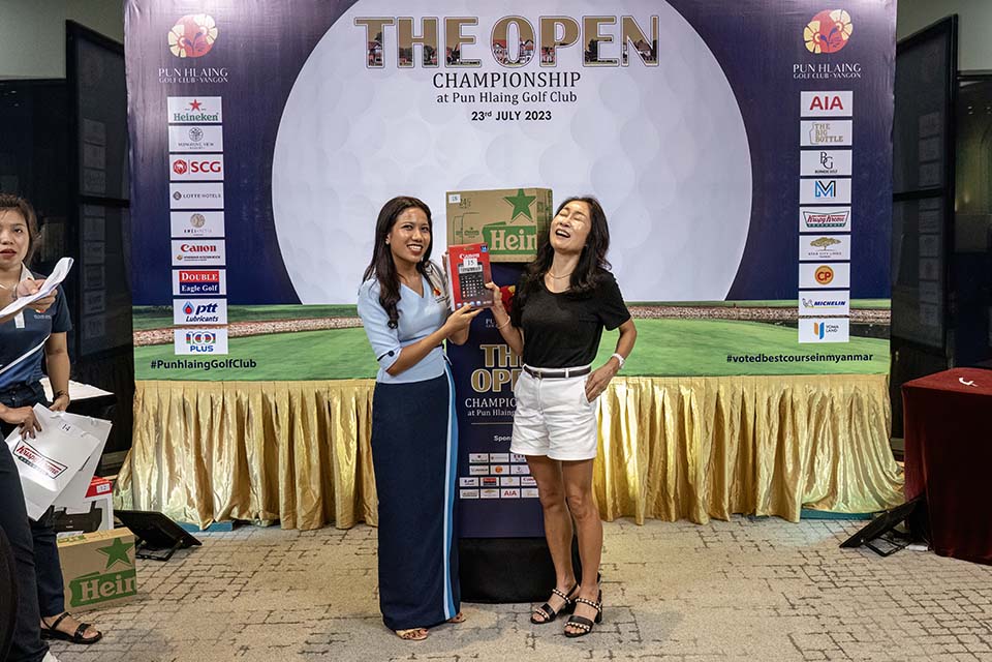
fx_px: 827
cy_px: 331
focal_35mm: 30
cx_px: 496
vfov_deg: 43.6
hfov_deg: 61.9
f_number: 6.3
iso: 10000
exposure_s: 1/200
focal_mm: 30
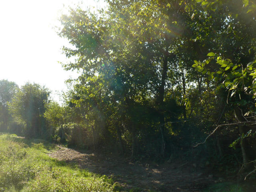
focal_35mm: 37
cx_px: 128
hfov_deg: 50.1
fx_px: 274
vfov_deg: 38.7
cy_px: 96
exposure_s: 1/640
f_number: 2.8
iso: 100
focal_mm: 6.1
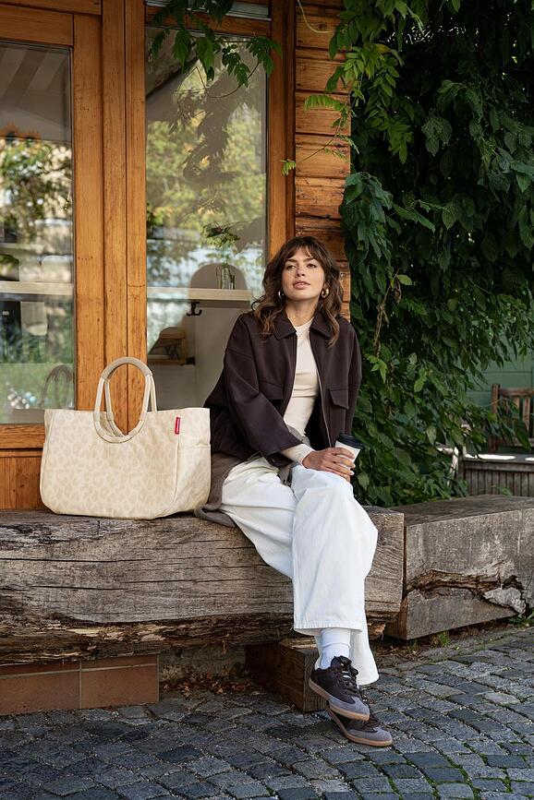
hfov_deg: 31.9
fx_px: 934
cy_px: 400
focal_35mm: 42
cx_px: 267
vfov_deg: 46.4
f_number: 2.8
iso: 200
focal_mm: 42
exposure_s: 1/320
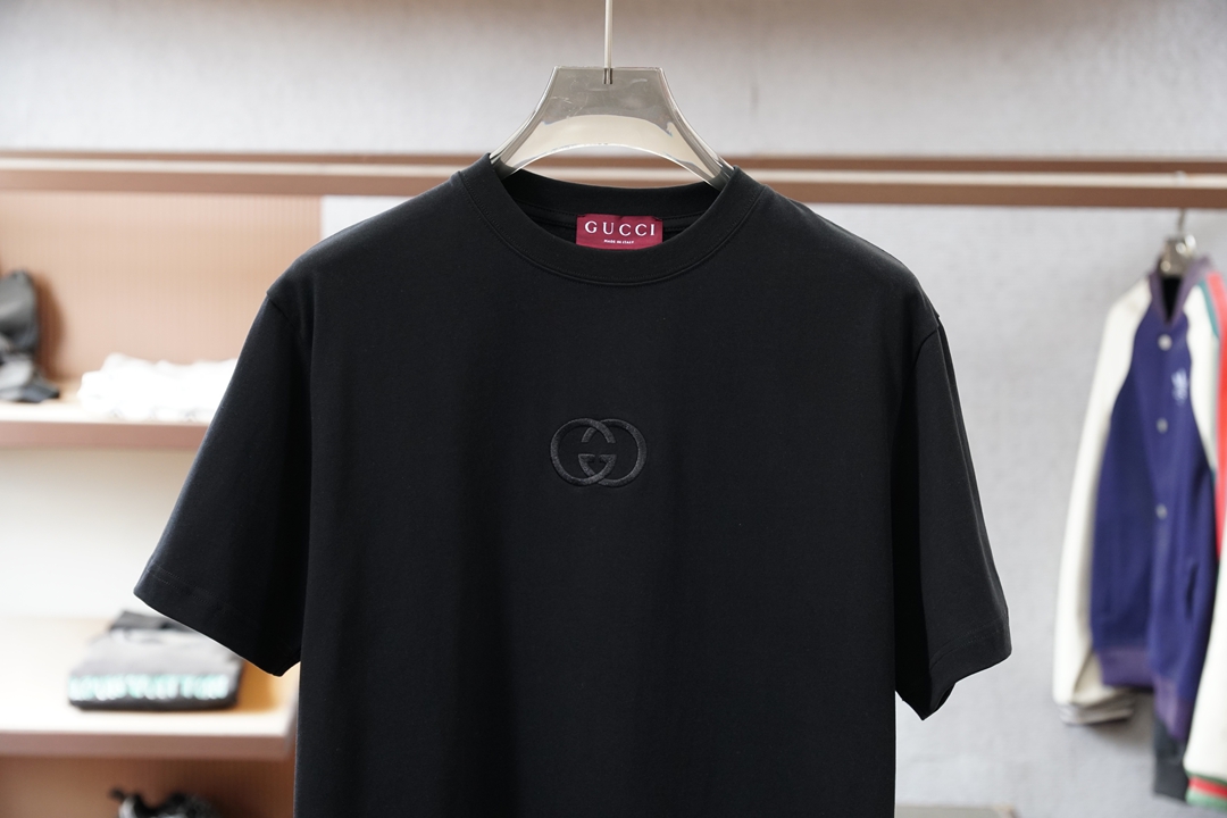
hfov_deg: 26.5
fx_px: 2607
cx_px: 614
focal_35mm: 76
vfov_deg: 17.8
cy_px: 409
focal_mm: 51
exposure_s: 1/125
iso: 640
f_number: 4
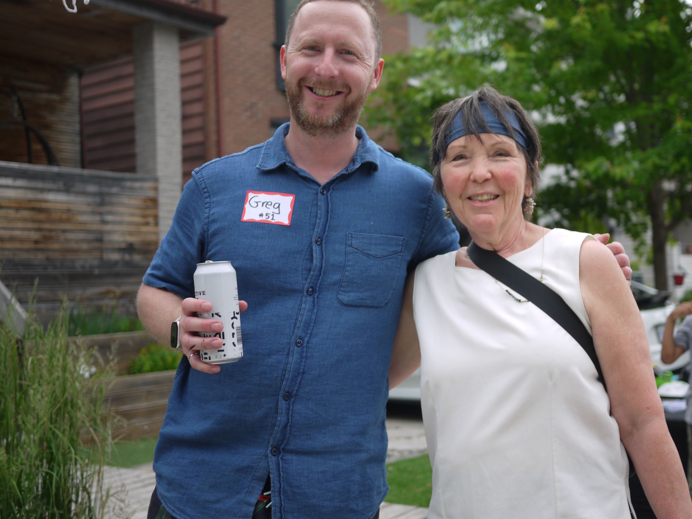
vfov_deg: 30.2
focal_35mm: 48
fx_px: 960
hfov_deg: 39.6
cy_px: 233
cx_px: 397
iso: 100
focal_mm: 20
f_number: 1.7
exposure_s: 1/640
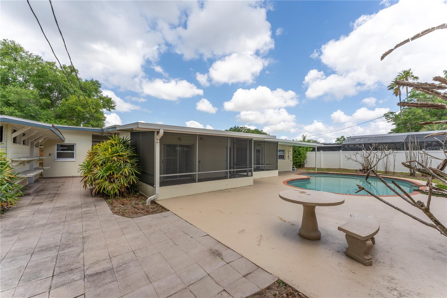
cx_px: 224
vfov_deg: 81.2
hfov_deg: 104.3
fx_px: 174
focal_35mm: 14
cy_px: 149
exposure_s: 1/125
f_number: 9
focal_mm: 14
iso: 100
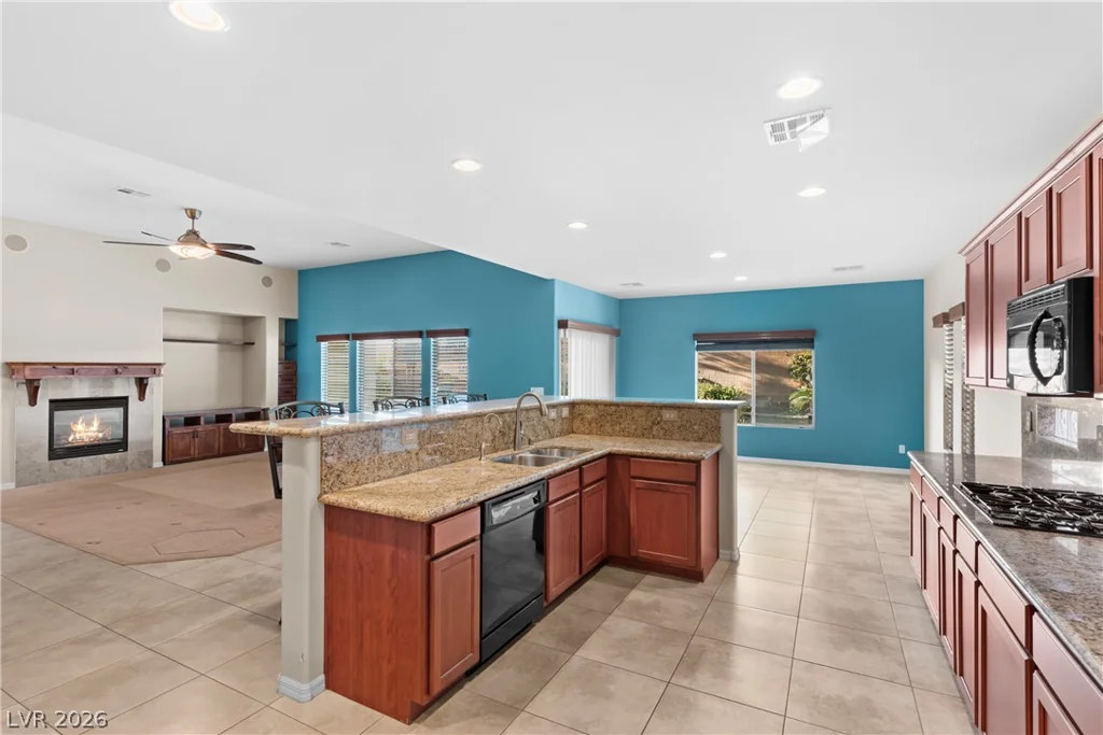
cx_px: 552
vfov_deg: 70.5
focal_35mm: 17
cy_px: 368
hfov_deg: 93.3
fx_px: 521
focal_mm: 17
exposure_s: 1/4
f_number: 8
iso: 400
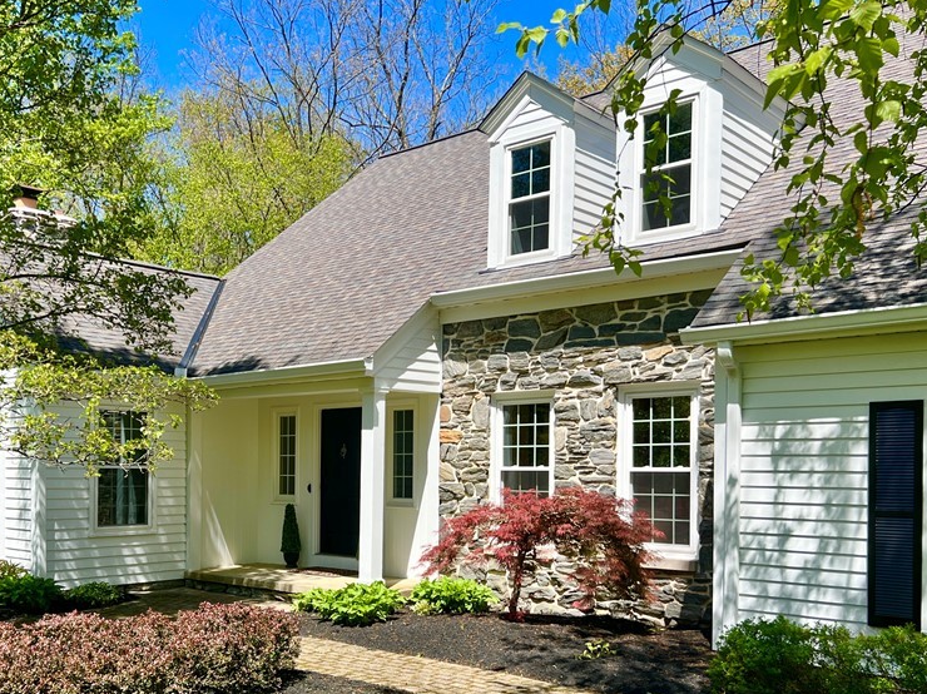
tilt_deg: -0.6
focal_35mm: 36
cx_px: 328
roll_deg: -0.4
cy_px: 458
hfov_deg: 50.7
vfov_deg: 39.2
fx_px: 963
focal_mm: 5.7
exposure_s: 1/2404
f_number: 1.5
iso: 50
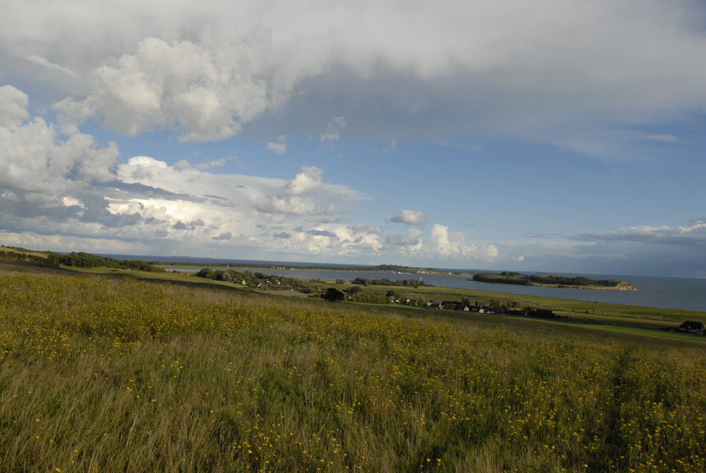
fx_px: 501
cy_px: 236
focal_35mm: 26
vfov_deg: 50.5
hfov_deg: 70.4
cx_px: 353
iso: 200
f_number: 5
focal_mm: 17
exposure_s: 1/1500
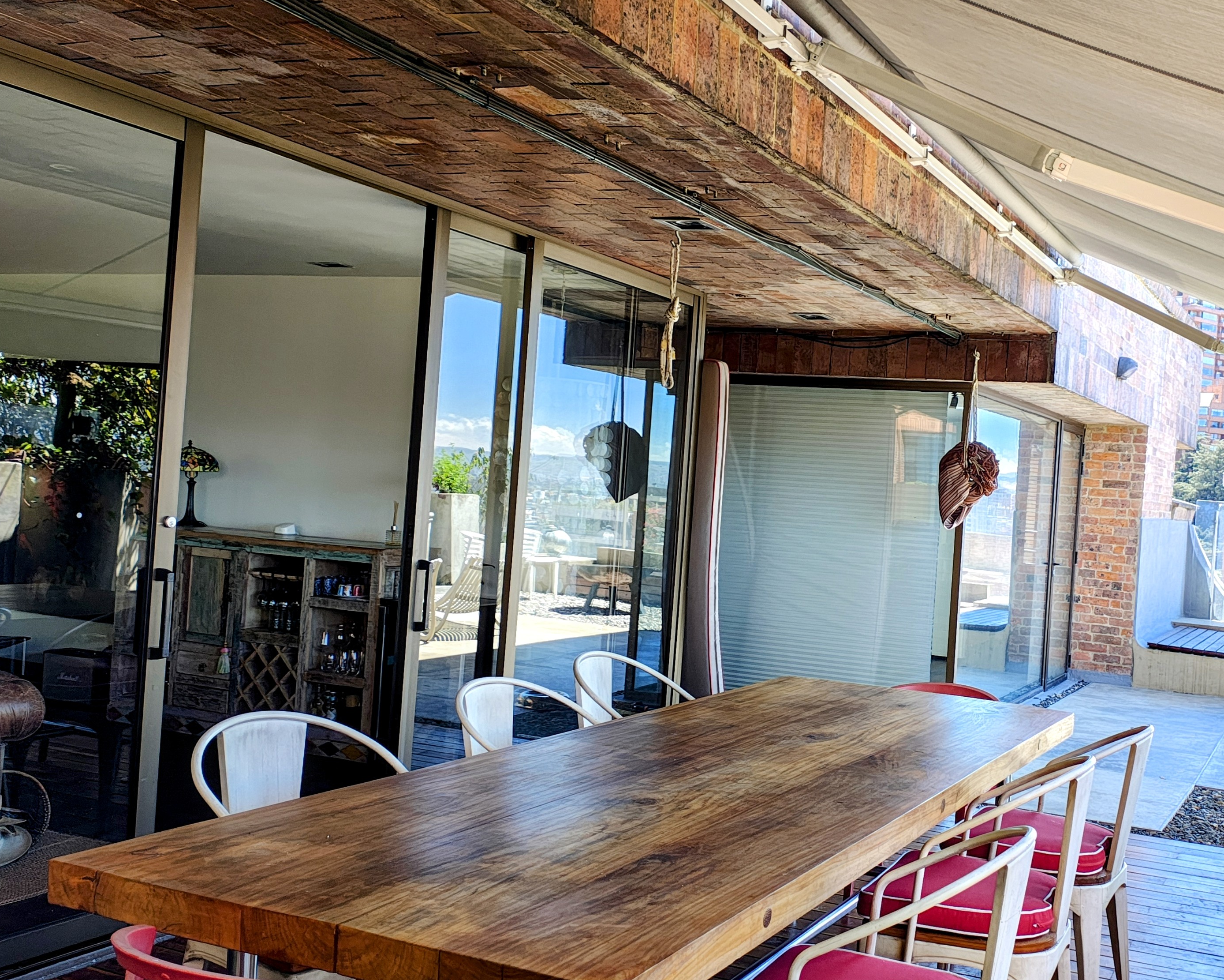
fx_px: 1304
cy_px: 451
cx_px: 826
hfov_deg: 49.3
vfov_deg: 41.1
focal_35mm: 36
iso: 200
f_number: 1.4
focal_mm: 5.89
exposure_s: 1/139
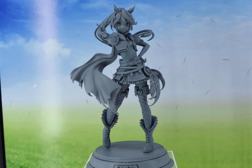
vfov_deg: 25.8
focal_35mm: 52
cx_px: 126
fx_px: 367
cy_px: 84
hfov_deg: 37.9
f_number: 8
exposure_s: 1/400
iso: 640
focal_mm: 35
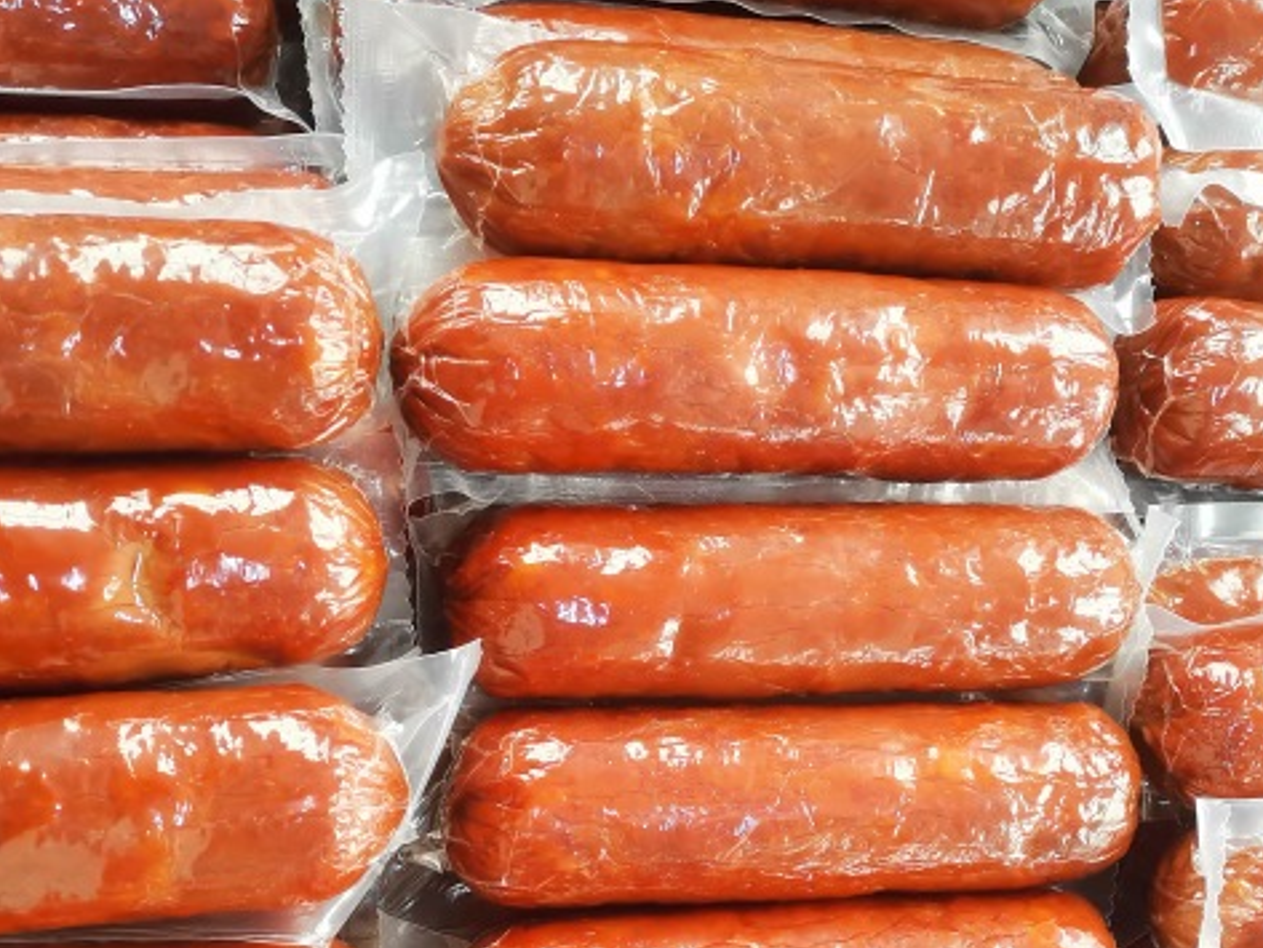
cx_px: 617
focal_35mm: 44
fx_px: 1606
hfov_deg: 42.9
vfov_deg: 31.9
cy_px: 777
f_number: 1.8
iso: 400
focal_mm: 4.75
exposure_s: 1/50
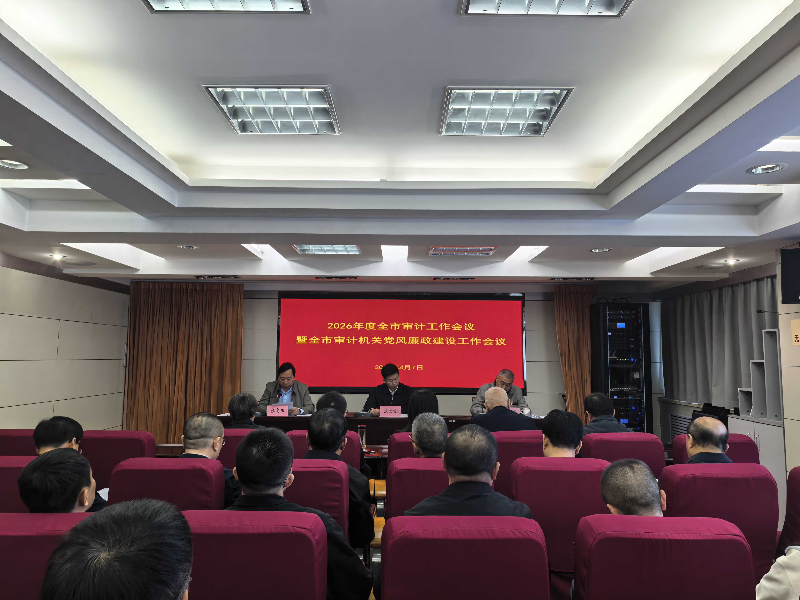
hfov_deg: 71.6
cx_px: 400
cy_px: 300
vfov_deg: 56.8
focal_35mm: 24
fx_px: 555
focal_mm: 8.5
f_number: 4
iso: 200
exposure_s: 1/100
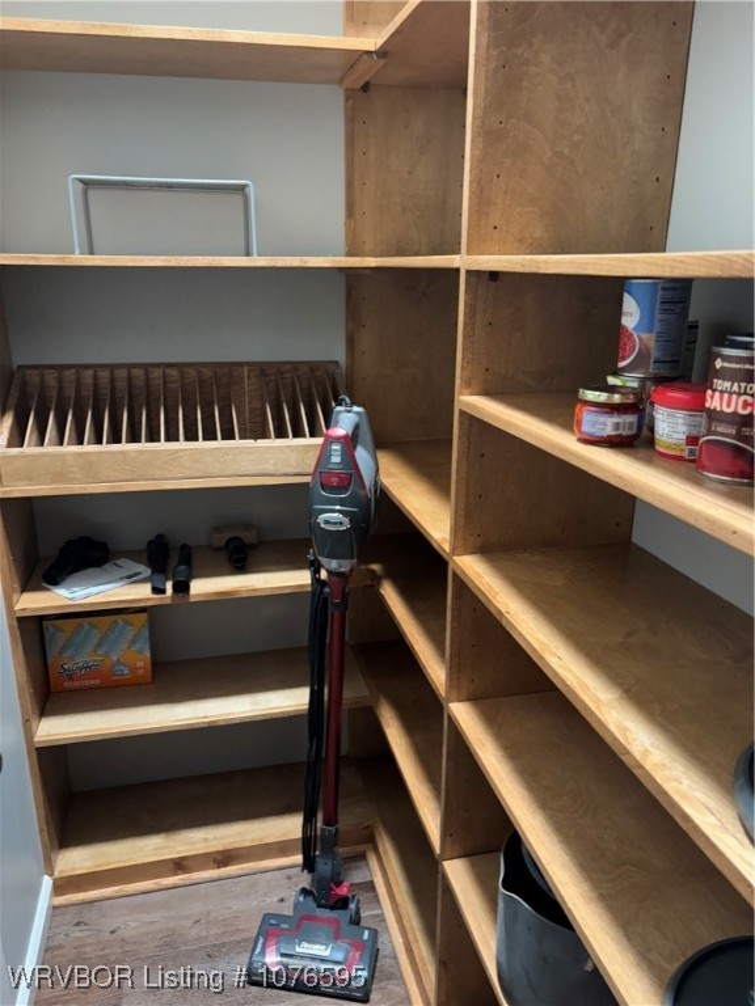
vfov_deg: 67.3
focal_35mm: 26
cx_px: 378
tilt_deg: -19.0
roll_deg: -0.9
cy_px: 503
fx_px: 756
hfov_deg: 53.1
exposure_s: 1/40
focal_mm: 5.96
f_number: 1.6
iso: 500
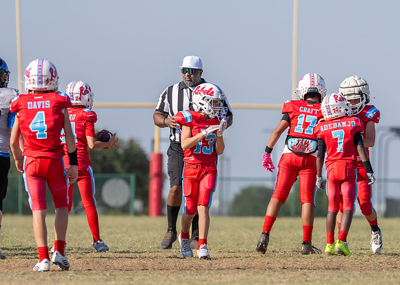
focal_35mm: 380
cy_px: 145
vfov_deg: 3.8
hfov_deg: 5.3
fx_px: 4312
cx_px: 206
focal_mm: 200
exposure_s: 1/1600
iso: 100
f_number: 3.2
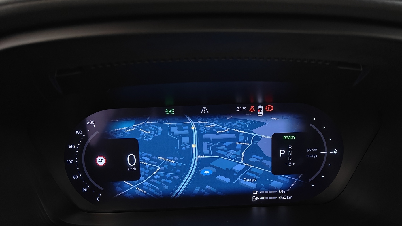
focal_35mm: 27
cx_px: 205
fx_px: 288
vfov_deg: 42.4
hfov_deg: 69.9
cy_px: 147
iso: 1600
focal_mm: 5.59
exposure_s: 1/33
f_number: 1.8
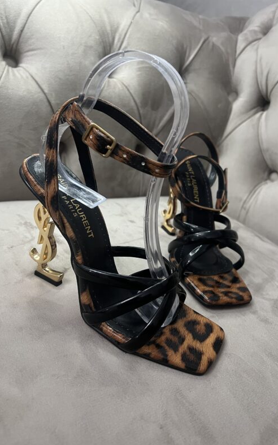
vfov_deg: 66.5
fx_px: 339
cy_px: 226
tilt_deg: -27.4
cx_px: 128
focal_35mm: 28
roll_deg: -13.1
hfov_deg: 44.5
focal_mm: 5.7
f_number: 1.5
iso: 400
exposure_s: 1/50
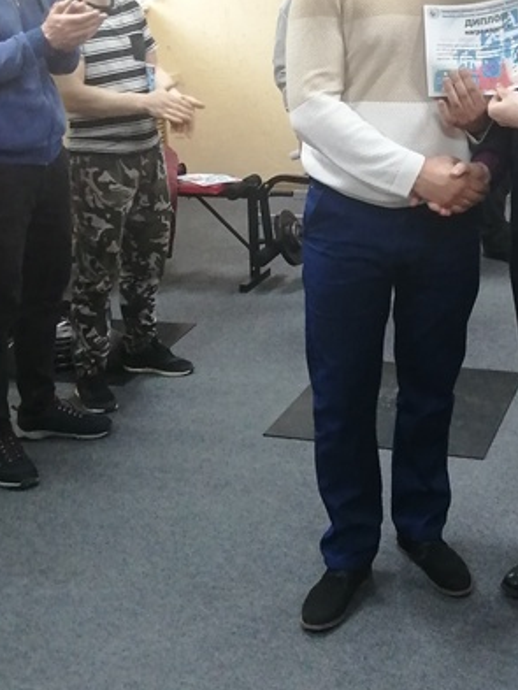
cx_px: 346
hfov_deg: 26.4
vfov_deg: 34.5
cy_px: 214
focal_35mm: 55
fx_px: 1097
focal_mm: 3.46
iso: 250
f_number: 1.8
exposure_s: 1/36
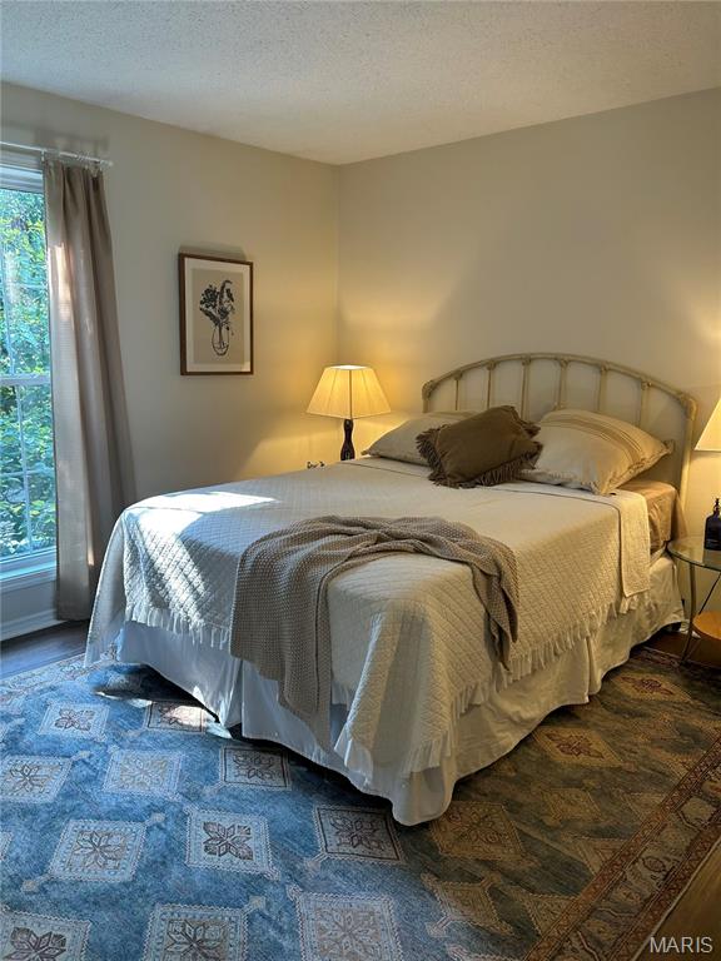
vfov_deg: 67.3
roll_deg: -0.5
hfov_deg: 53.1
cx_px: 360
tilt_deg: -11.2
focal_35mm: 26
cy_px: 480
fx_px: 722
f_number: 1.5
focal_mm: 5.7
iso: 80
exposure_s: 1/120
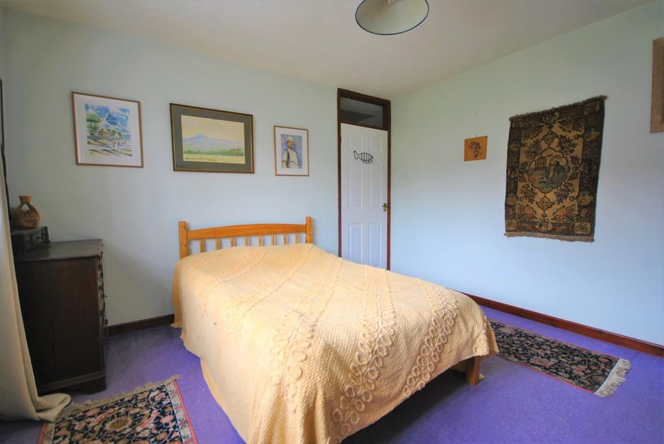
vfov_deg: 77.5
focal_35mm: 15
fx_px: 277
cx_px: 332
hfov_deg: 100.3
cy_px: 222
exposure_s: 1/40
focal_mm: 10
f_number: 4
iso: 200
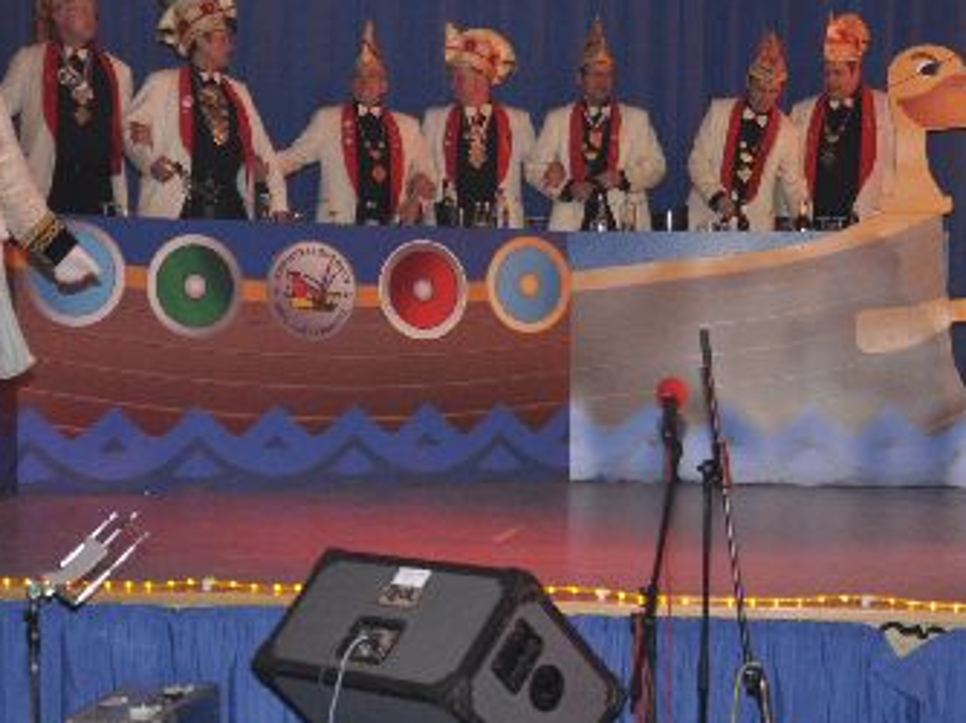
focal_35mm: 76
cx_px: 445
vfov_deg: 19.3
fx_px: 2119
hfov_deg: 25.7
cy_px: 510
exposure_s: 1/60
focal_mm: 22
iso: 400
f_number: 5
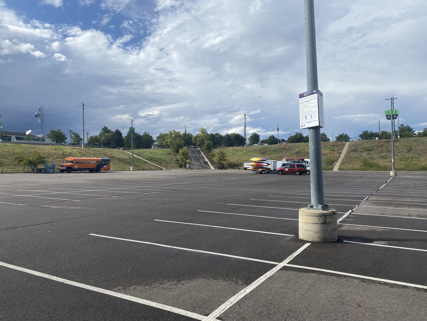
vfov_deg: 53.1
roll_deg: +2.0
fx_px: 321
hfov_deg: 67.3
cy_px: 160
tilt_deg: +1.7
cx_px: 214
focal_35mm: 26
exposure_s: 1/4608
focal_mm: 4.25
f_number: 1.8
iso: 32
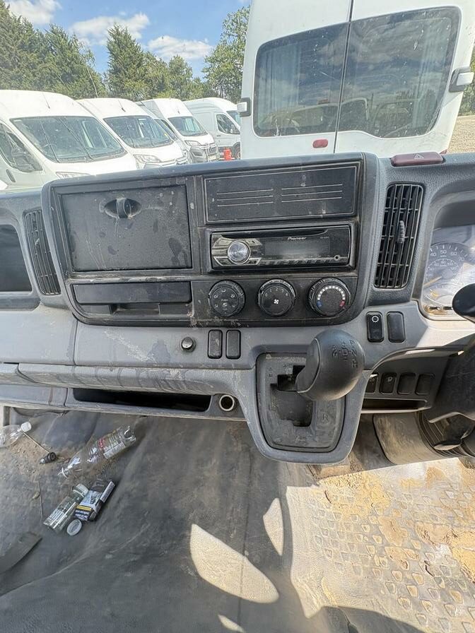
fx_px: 256
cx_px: 238
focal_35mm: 14
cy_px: 316
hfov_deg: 85.7
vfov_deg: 102.1
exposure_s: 1/139
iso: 80
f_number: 2.2
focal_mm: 2.22
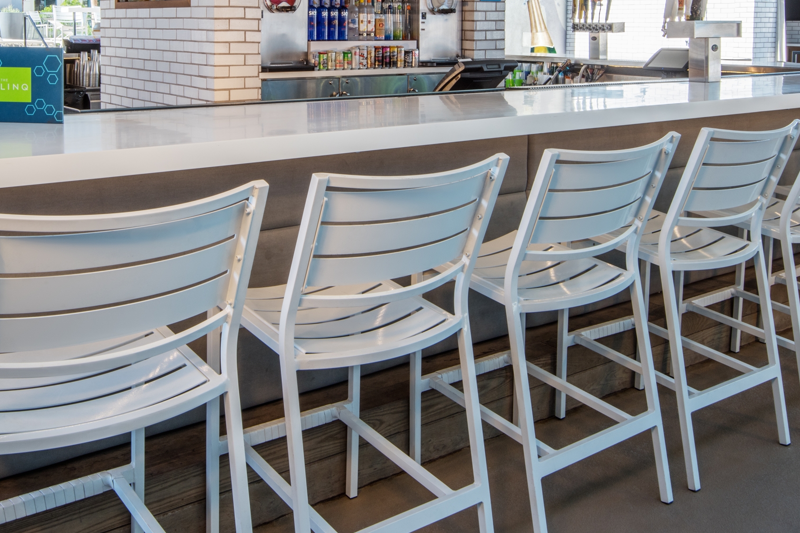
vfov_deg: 32.7
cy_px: 69
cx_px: 318
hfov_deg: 49.2
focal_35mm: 39
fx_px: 867
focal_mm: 22
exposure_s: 1/8
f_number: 22
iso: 100
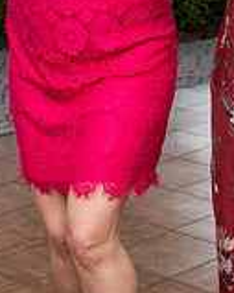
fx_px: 1109
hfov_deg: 11.9
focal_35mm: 128
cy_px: -28
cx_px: 233
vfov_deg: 14.7
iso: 800
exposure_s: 1/80
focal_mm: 18
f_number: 4.5
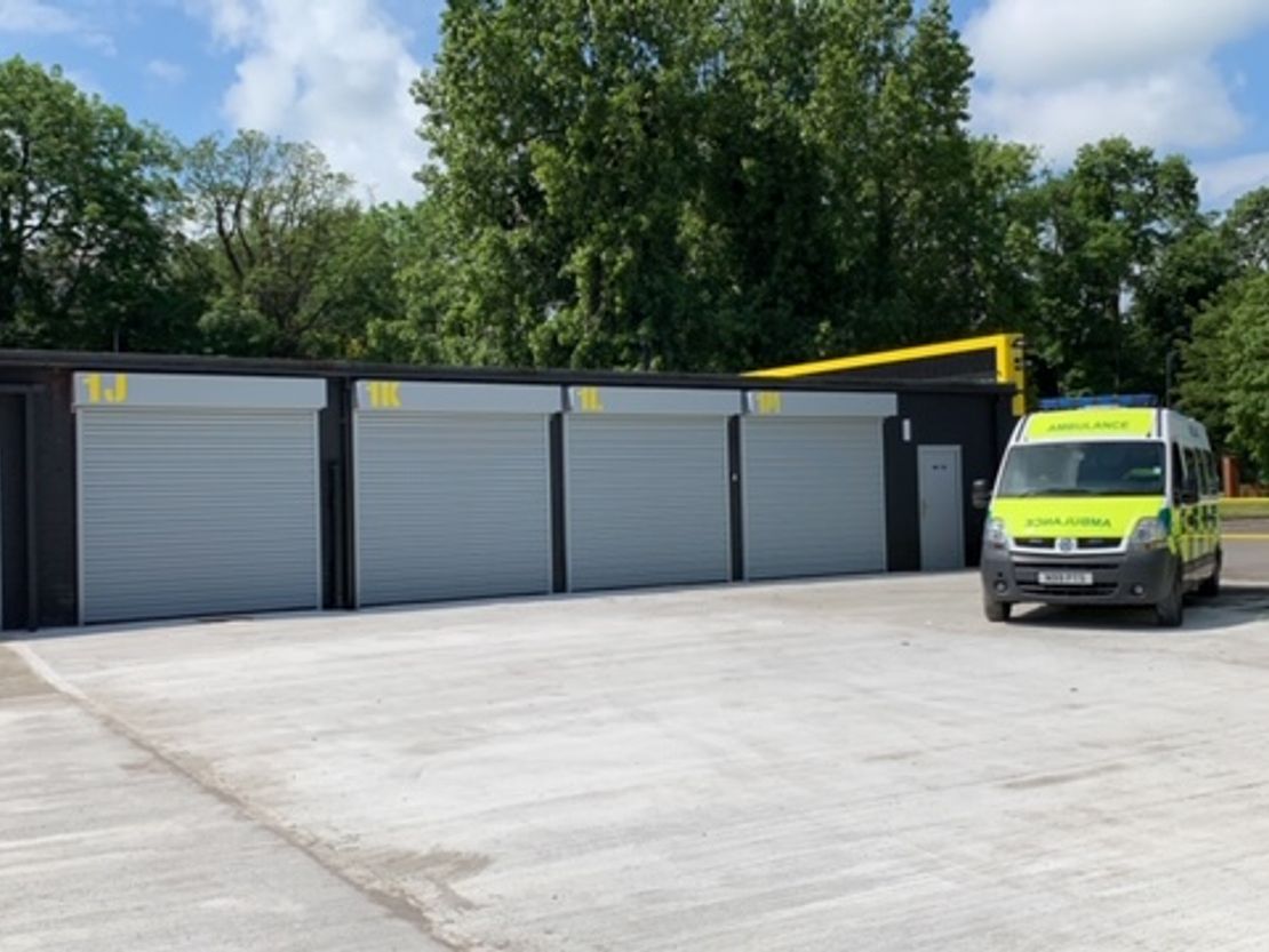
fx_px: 1100
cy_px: 476
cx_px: 634
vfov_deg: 46.8
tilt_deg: +0.6
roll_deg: +0.3
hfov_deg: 60.0
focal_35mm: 30
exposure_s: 1/3650
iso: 25
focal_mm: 4.25
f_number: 1.8
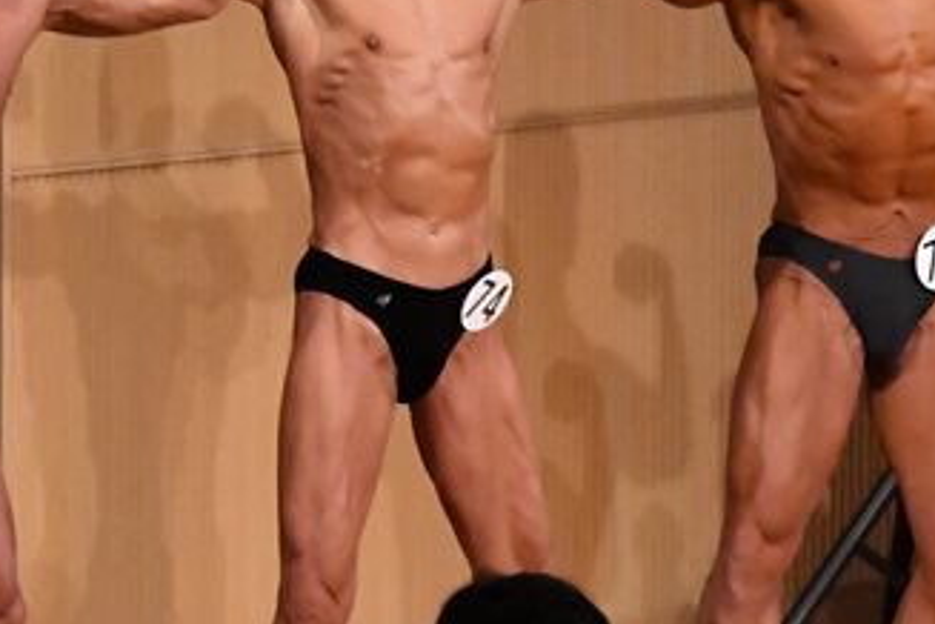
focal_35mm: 604
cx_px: 376
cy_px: 381
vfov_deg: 2.3
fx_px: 15686
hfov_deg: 3.4
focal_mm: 170
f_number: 5.6
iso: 10000
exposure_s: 1/400
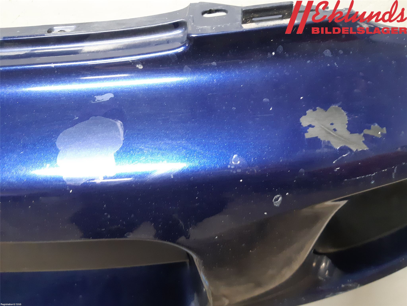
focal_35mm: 26
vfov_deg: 53.1
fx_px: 306
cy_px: 153
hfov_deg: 67.3
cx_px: 204
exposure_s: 1/25
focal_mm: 3.93
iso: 320
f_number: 1.7
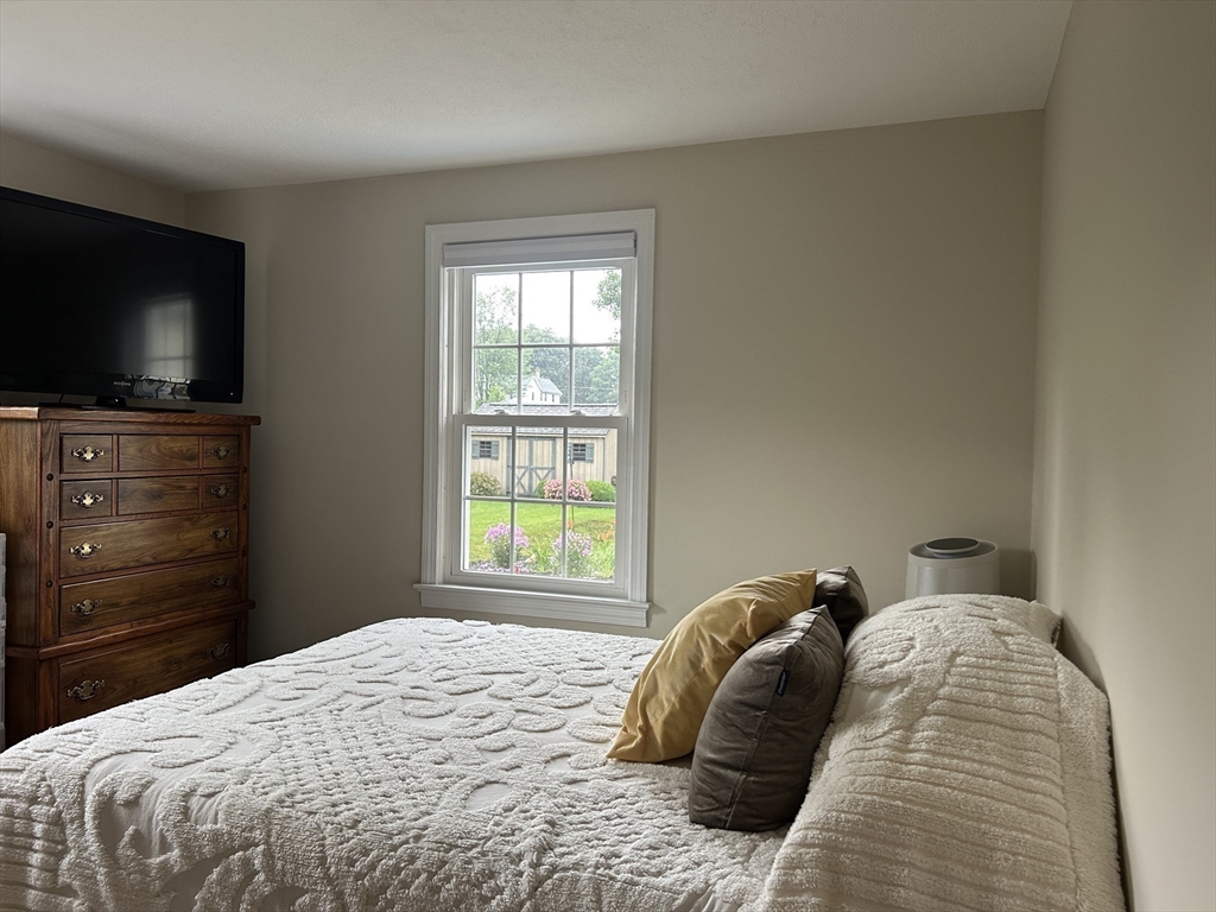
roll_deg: -1.0
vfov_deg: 53.1
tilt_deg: -1.6
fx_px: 913
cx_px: 608
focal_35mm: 26
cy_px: 456
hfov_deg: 67.3
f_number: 1.5
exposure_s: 1/120
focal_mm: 5.7
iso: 100
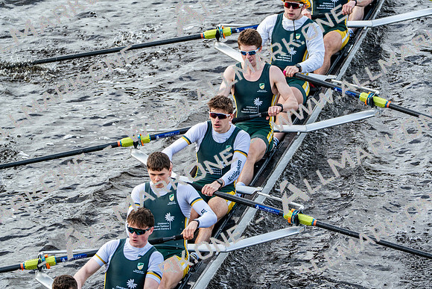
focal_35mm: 382
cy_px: 144
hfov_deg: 5.4
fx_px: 4585
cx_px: 216
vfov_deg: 3.6
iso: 1000
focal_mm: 382
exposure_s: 1/1250
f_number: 6.3
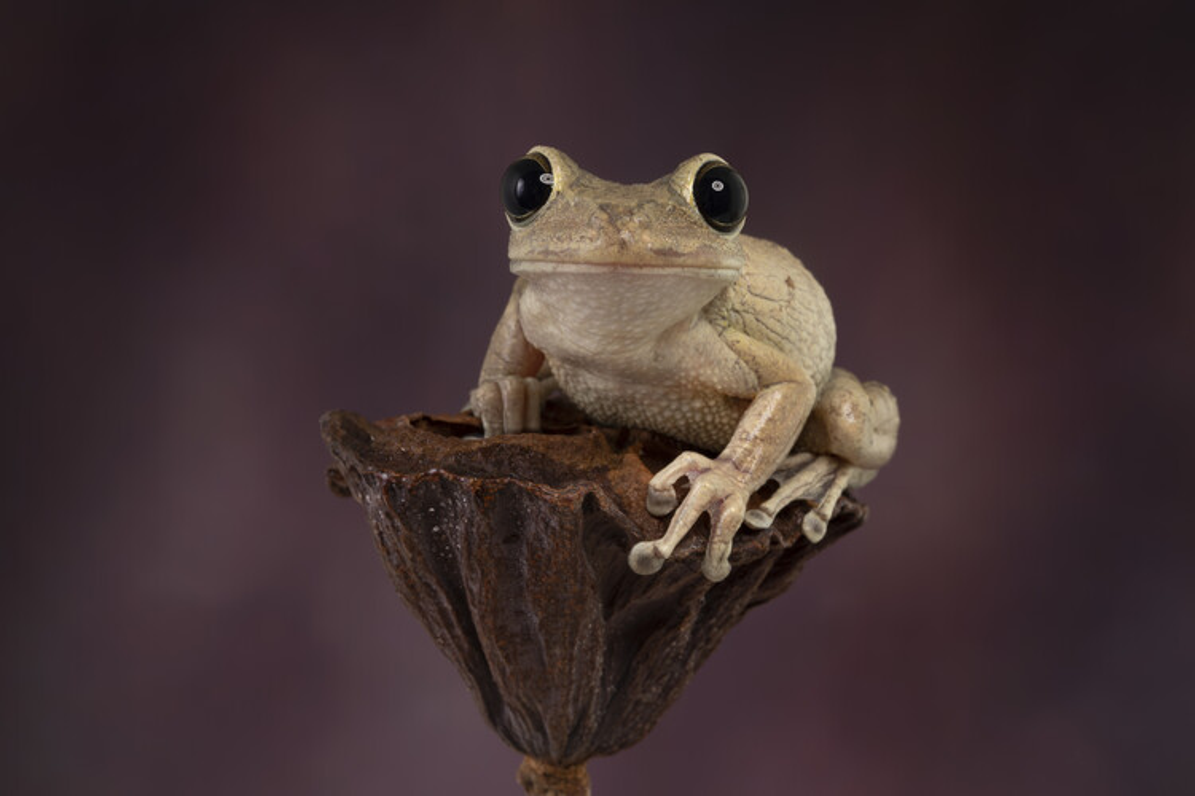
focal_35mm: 90
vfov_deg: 15.2
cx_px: 598
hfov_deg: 22.6
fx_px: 2987
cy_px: 398
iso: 50
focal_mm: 90
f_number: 18
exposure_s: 1/160
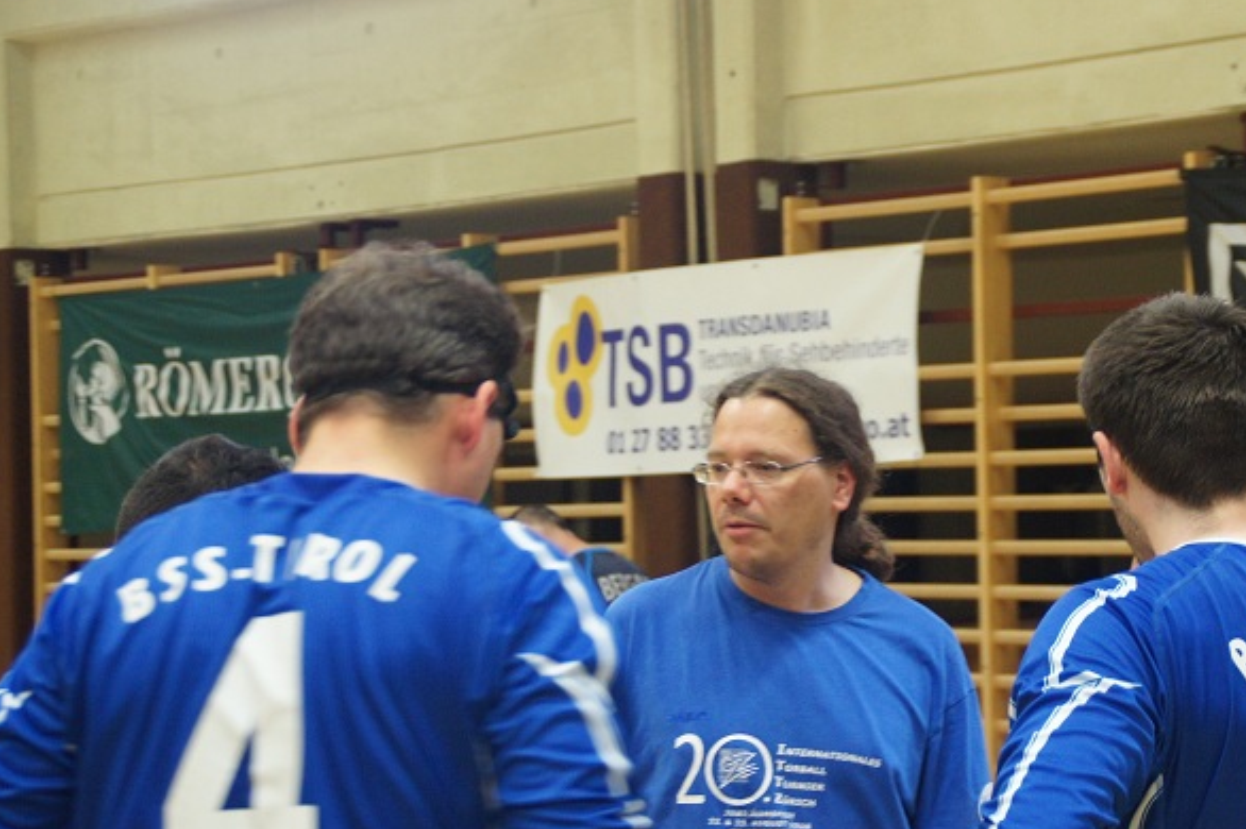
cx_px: 763
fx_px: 3898
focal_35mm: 113
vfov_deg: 12.1
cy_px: 429
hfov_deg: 18.1
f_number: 5
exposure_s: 1/40
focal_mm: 55
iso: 1600
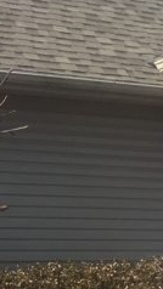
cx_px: 611
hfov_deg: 7.1
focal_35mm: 136
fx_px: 1044
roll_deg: +0.8
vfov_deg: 15.3
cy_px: 324
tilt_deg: -2.8
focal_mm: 4.15
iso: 25
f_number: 2.2
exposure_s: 1/905
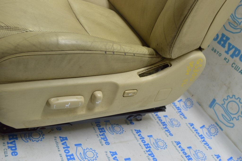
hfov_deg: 51.3
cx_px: 121
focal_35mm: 38
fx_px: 252
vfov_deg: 35.4
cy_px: 80
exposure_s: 1/20
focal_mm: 25
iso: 400
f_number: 5.6
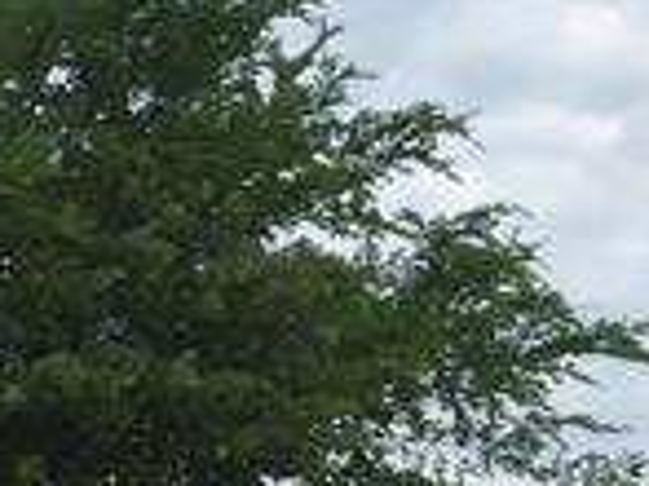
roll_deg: -3.5
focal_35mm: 126
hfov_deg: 13.7
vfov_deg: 11.2
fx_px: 2360
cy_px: 769
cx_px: -574
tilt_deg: +4.3
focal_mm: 4.15
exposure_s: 1/1130
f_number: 2.2
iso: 32
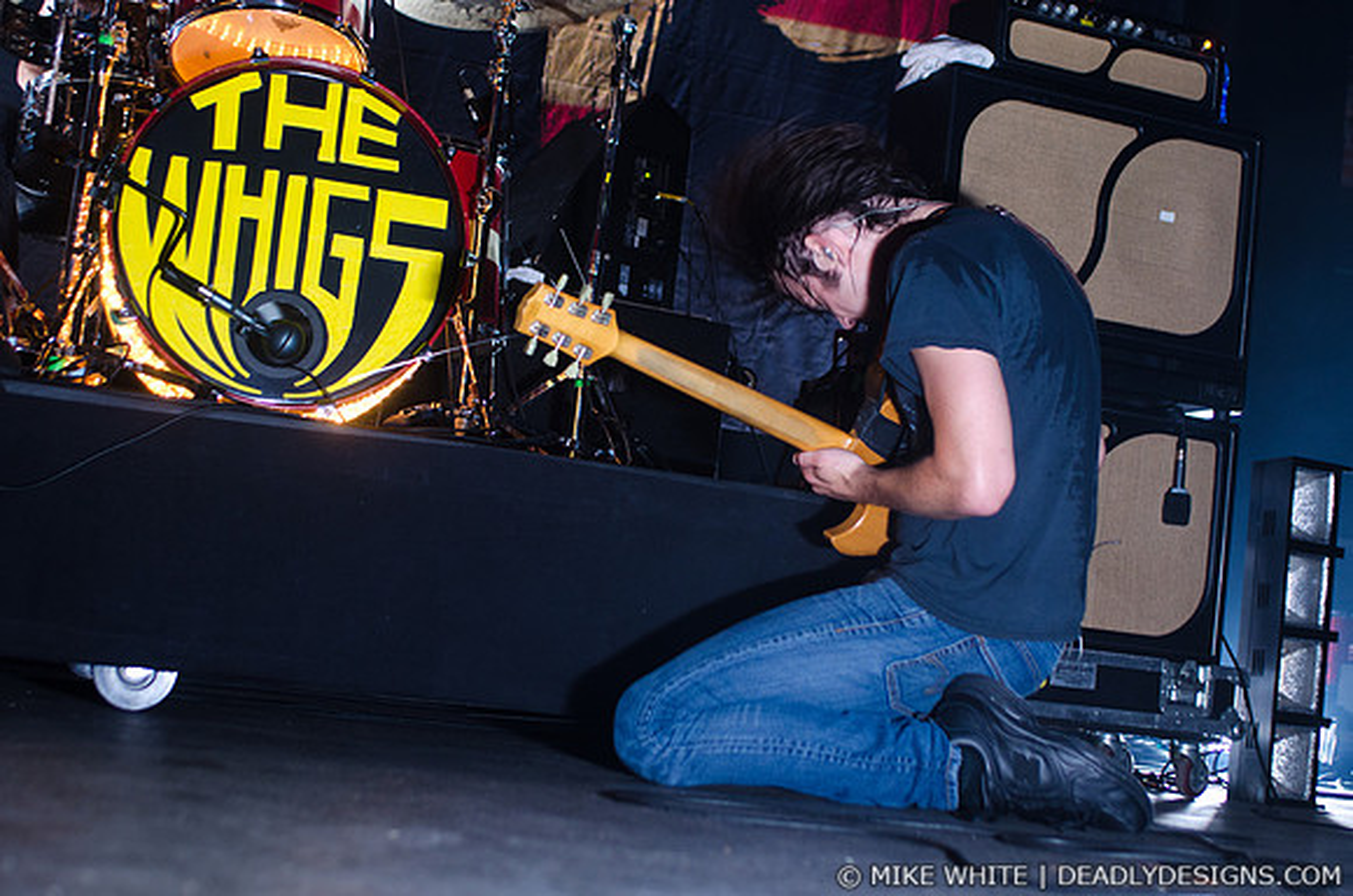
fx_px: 1969
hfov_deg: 37.9
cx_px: 676
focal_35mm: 52
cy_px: 448
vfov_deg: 25.6
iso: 1000
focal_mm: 35
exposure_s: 1/30
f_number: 3.2
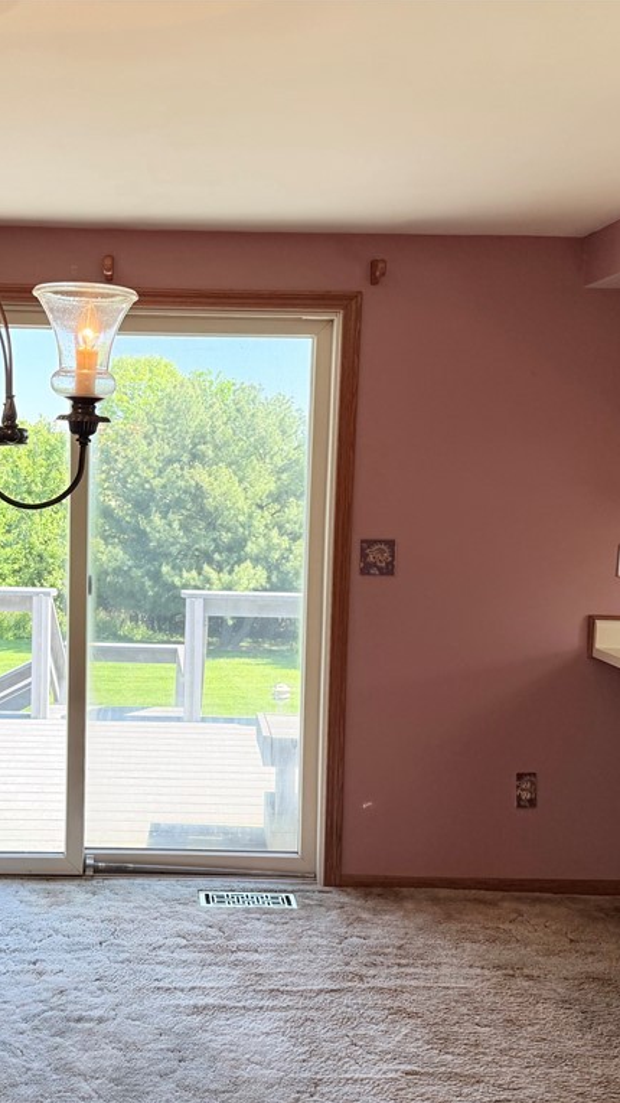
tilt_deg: -4.5
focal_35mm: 35
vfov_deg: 56.6
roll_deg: -0.4
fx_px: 1023
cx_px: 159
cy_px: 551
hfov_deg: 33.1
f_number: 1.78
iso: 100
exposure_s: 1/567
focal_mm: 6.76
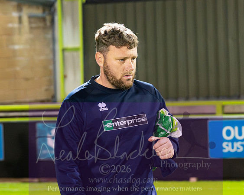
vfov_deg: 7.5
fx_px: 1495
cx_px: 141
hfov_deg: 9.3
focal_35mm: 207
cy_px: 81
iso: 11400
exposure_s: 1/400
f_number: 5
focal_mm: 105
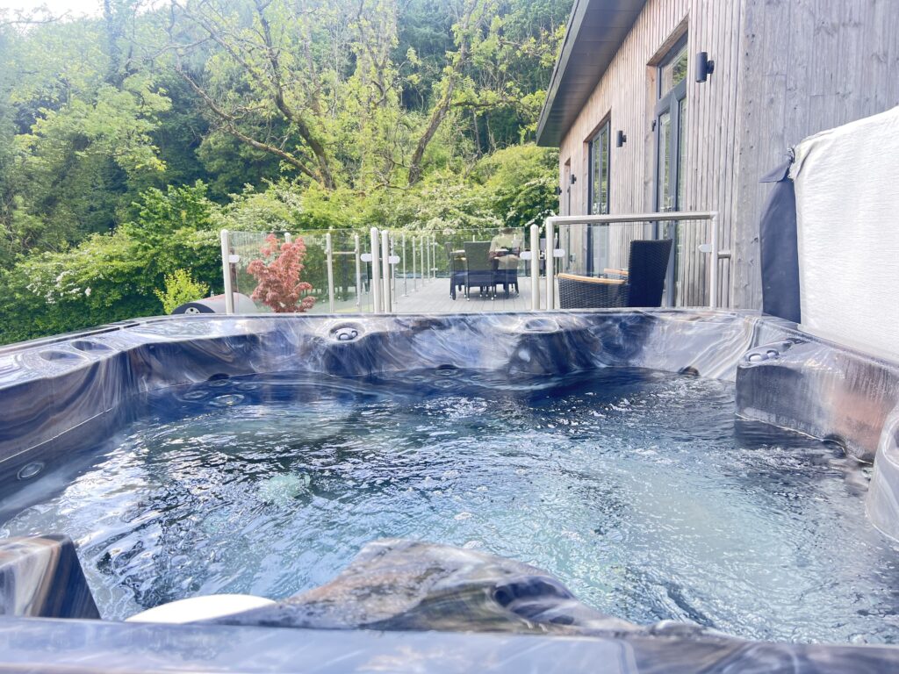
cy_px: 337
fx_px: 675
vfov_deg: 53.1
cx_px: 450
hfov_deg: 67.3
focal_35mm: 26
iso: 50
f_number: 1.5
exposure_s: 1/204
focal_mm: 5.7
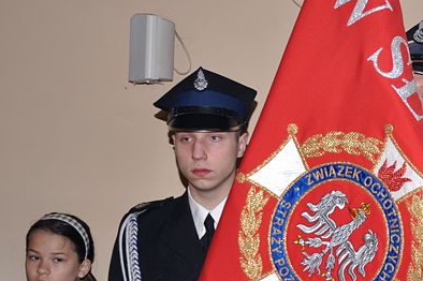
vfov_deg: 14.0
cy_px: 224
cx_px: 418
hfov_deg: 20.4
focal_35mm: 97
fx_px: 1139
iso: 500
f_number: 5
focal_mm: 30
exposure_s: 1/60
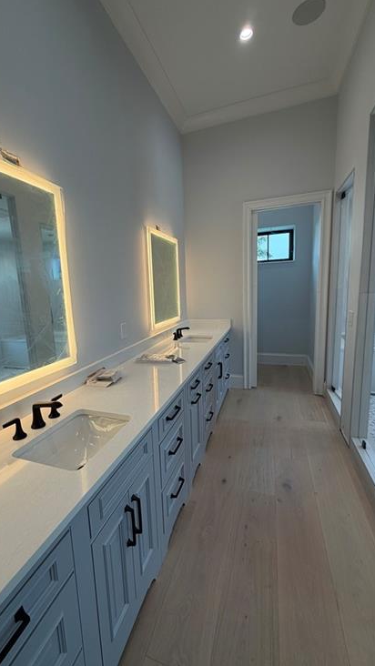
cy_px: 332
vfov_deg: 99.4
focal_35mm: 16
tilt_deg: -8.7
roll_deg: +2.4
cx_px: 162
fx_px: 283
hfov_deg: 66.8
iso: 80
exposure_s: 1/120
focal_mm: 2.22
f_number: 2.2
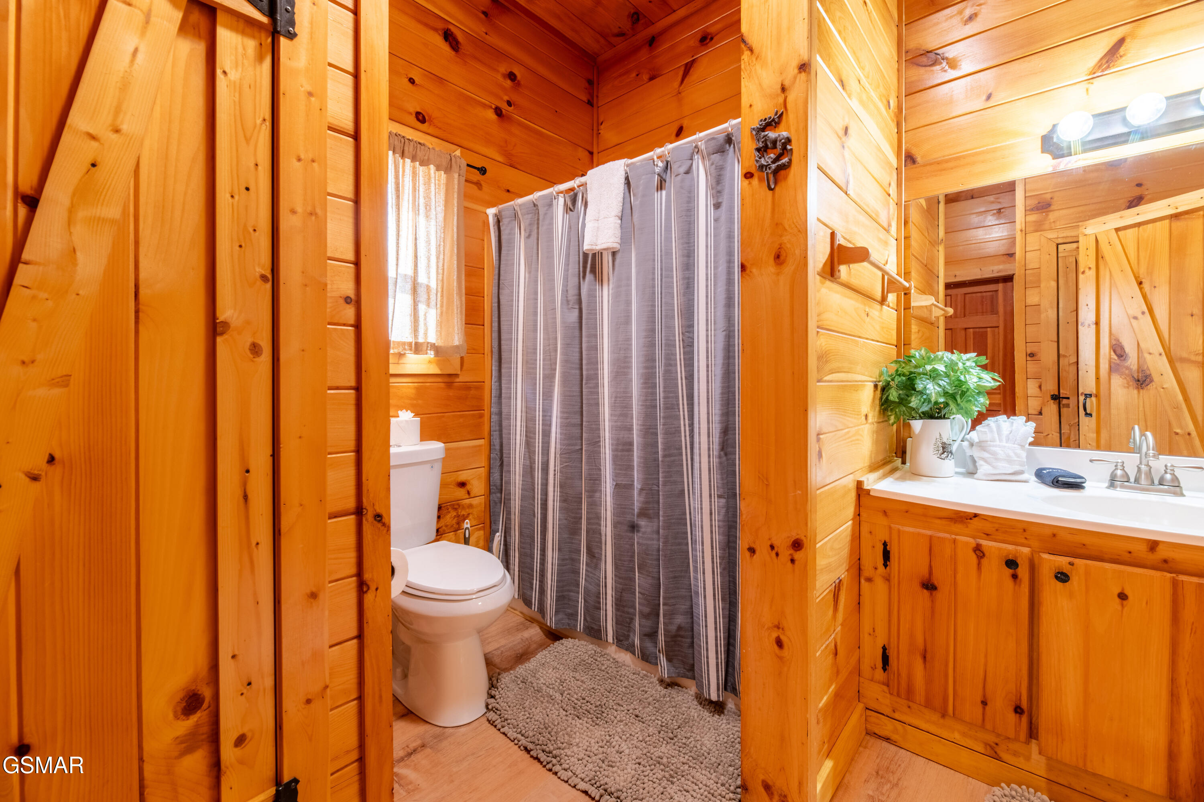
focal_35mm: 14
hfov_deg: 104.3
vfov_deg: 81.2
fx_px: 468
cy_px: 401
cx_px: 602
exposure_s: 1/25
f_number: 9
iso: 500
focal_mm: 14
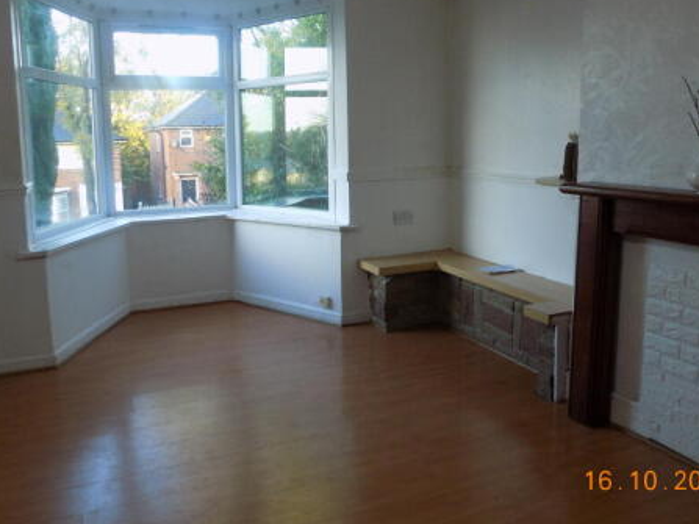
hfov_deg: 59.9
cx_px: 323
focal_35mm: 30
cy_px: 218
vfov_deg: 46.6
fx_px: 606
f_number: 3.1
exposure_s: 1/30
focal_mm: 4
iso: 160
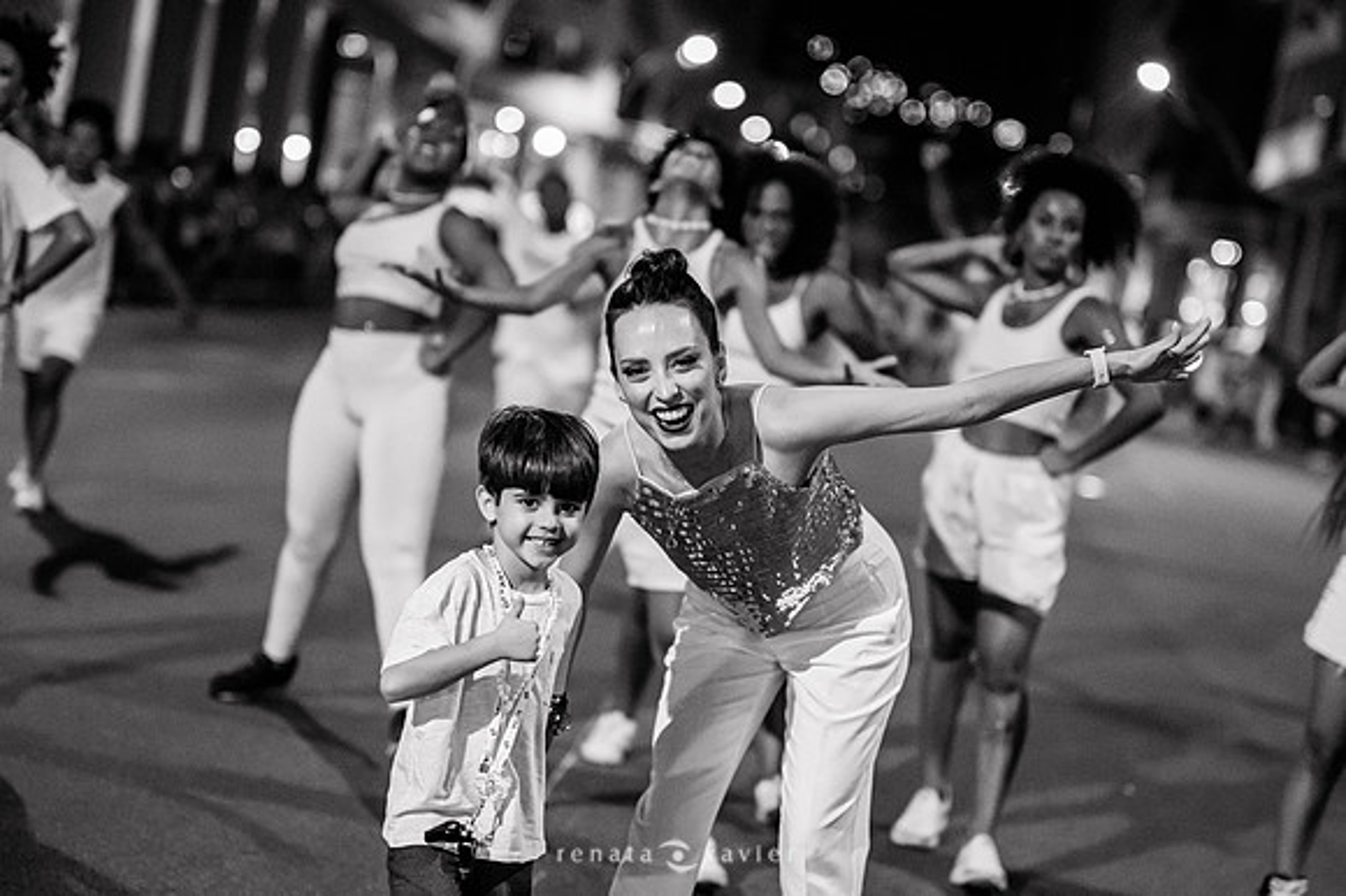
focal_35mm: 75
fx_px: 2802
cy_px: 448
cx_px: 673
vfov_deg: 18.2
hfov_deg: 27.0
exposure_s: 1/250
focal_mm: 50
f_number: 1.2
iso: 2000
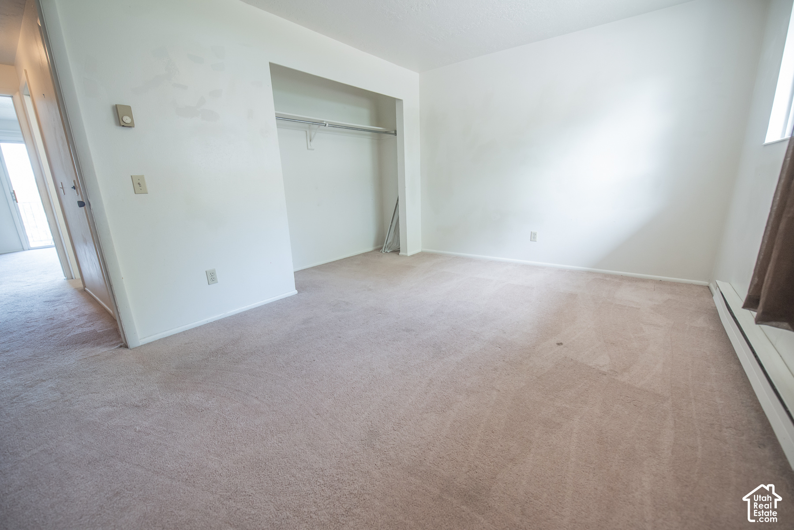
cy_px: 265
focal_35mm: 14
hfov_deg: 104.2
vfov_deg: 81.3
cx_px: 397
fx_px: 309
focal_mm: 14
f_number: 3.5
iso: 1000
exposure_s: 1/50
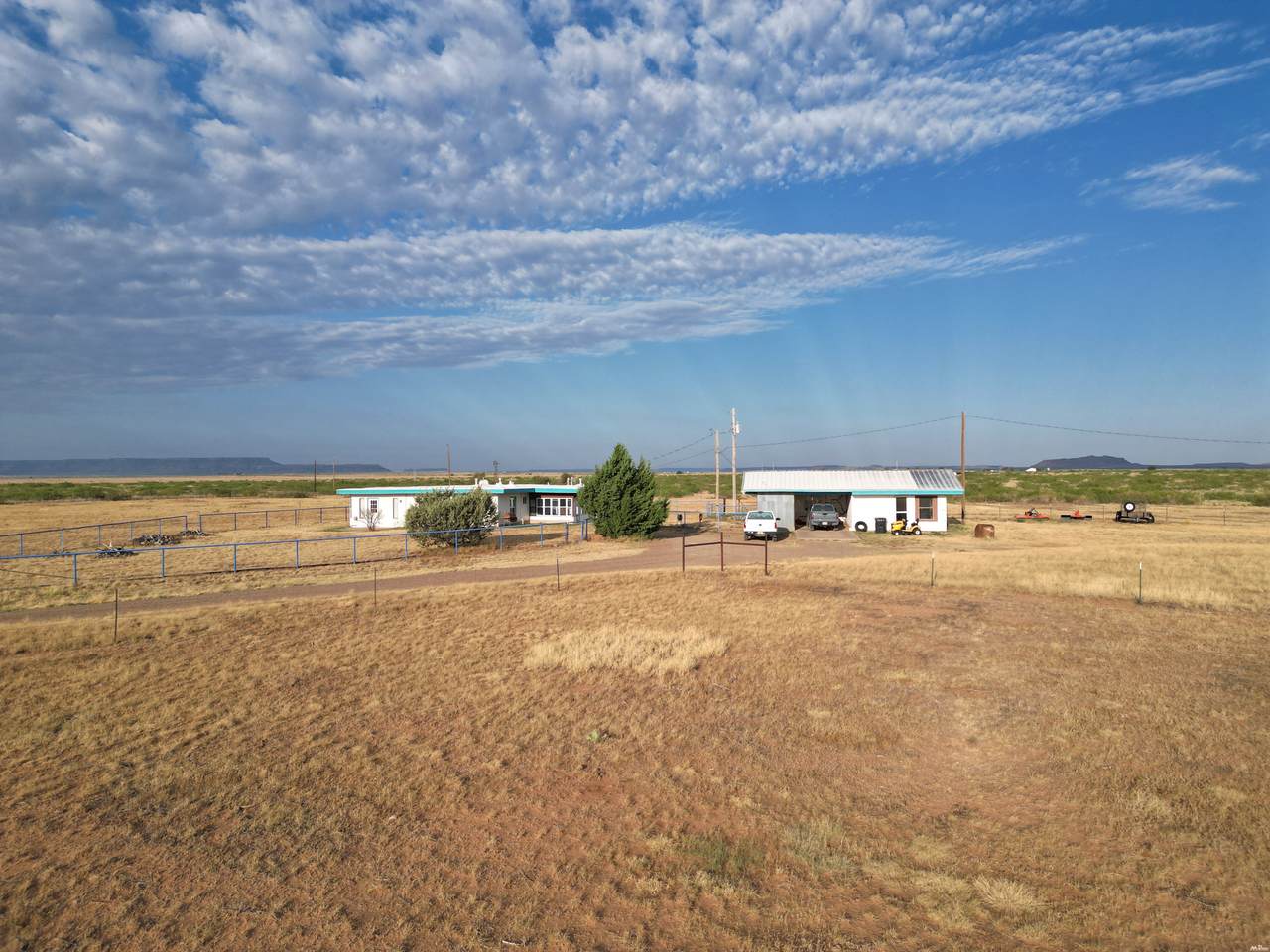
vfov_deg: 56.8
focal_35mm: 24
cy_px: 476
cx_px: 635
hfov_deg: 71.6
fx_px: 881
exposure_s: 1/2500
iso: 100
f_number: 1.7
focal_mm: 6.72
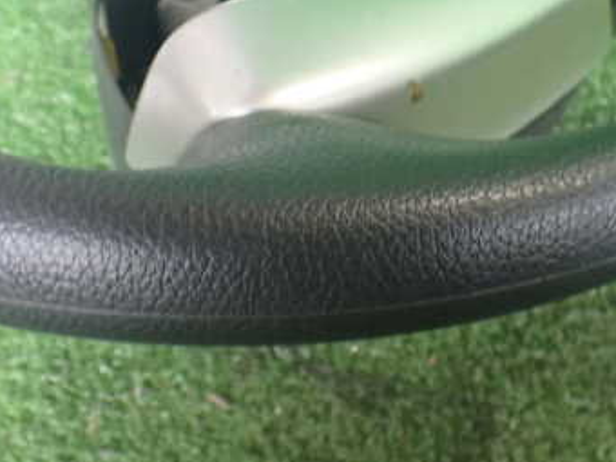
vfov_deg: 27.4
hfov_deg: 36.1
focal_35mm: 53
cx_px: 353
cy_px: 172
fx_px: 943
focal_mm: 5.4
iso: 800
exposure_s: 1/125
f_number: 2.3
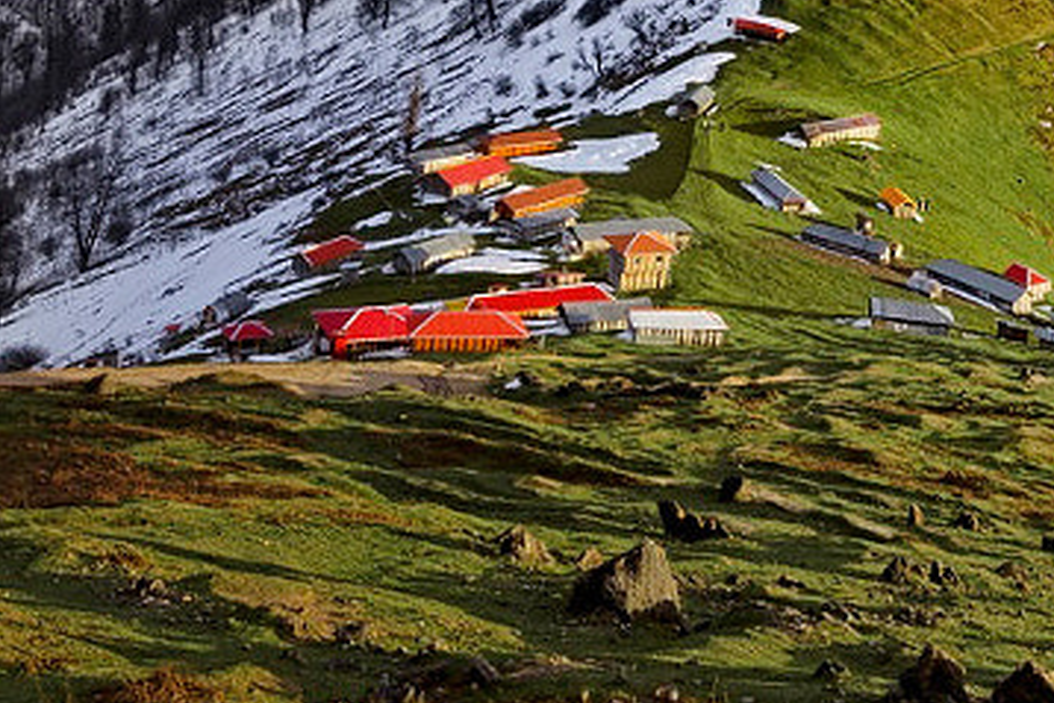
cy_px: -571
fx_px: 1962
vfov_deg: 16.8
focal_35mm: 67
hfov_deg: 29.9
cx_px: 657
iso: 100
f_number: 9
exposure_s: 1/80
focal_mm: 15
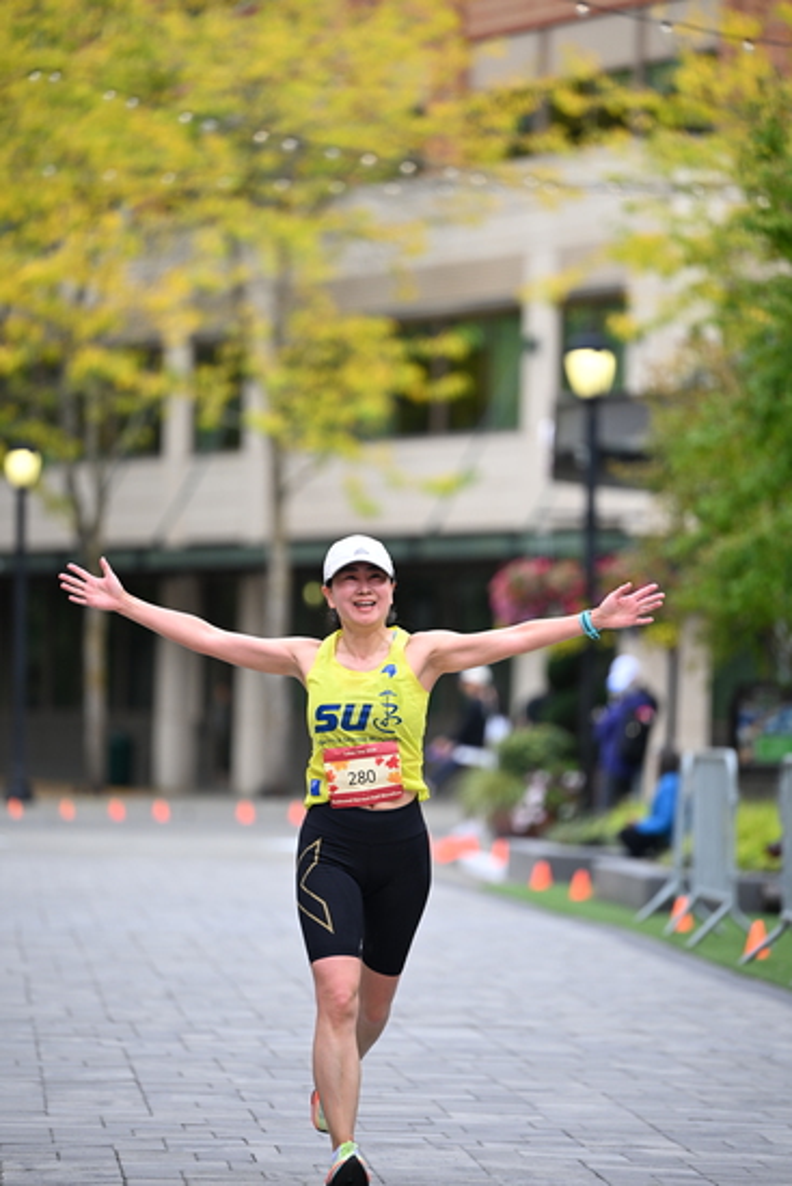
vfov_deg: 11.4
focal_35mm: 180
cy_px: 593
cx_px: 396
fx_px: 5936
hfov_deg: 7.6
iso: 640
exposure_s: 1/1600
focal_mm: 180
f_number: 2.8
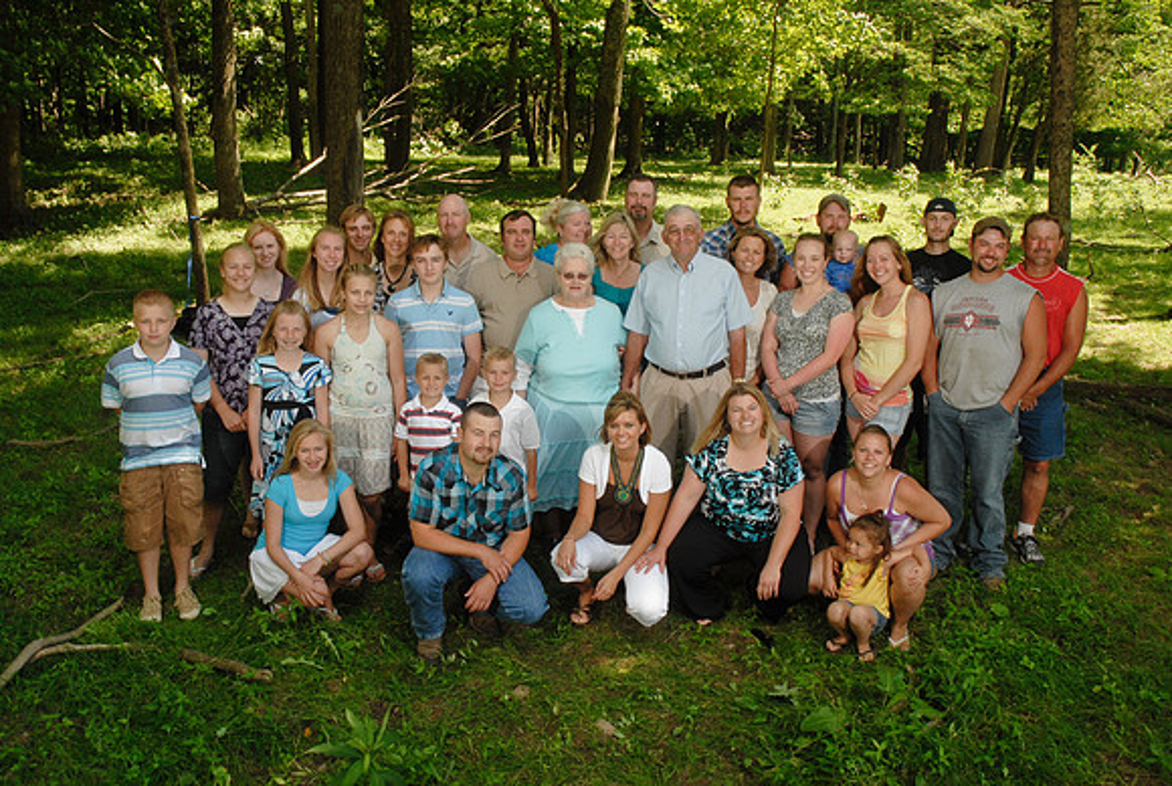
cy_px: 393
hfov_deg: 53.0
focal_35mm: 36
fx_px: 1174
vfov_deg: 37.0
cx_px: 586
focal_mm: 24
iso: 200
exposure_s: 1/60
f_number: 10
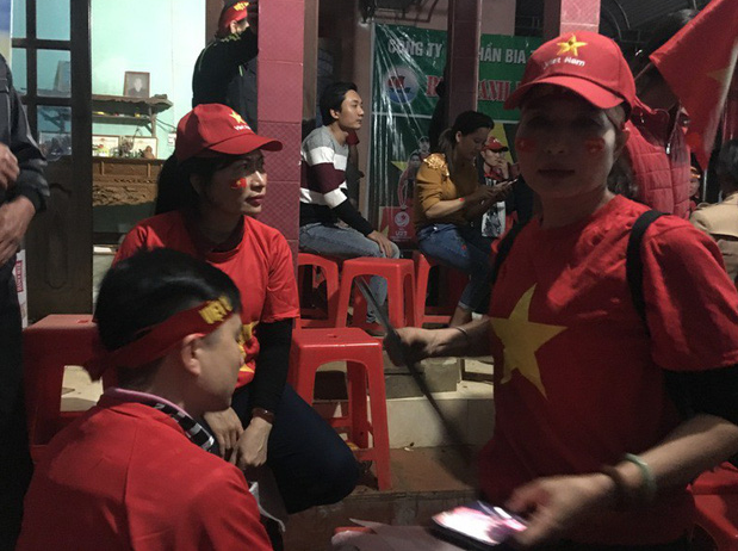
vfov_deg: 46.7
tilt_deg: -3.2
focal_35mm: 30
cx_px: 362
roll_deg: -0.9
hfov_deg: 60.0
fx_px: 638
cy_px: 267
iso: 800
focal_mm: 4.15
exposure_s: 1/17
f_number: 2.2
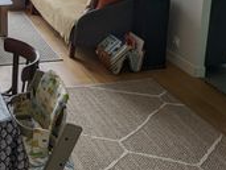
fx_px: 366
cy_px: -11
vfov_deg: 24.6
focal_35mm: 56
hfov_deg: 31.9
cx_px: 5
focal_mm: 2.35
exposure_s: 1/211
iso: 45
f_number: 2.2
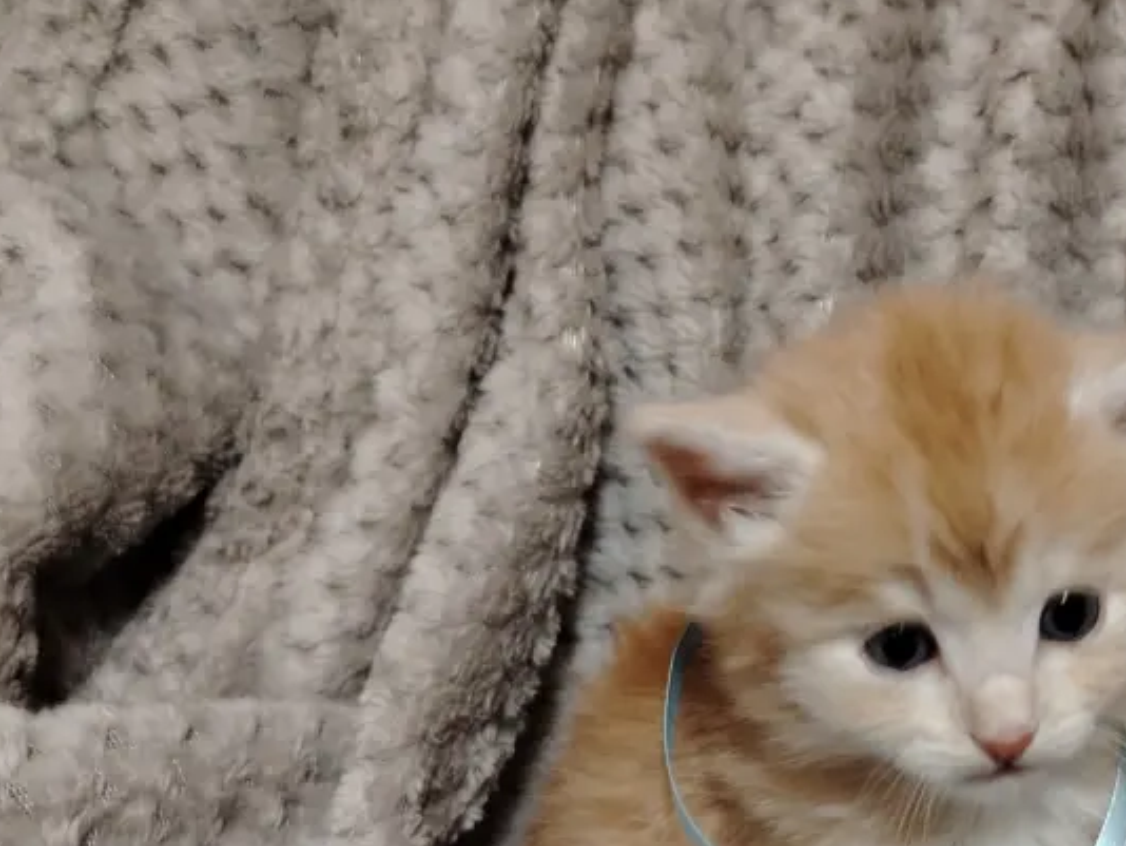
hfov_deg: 39.4
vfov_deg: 31.0
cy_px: 631
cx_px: 921
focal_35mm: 46
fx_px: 1497
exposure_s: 1/50
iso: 4497
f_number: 1.75
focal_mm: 5.25
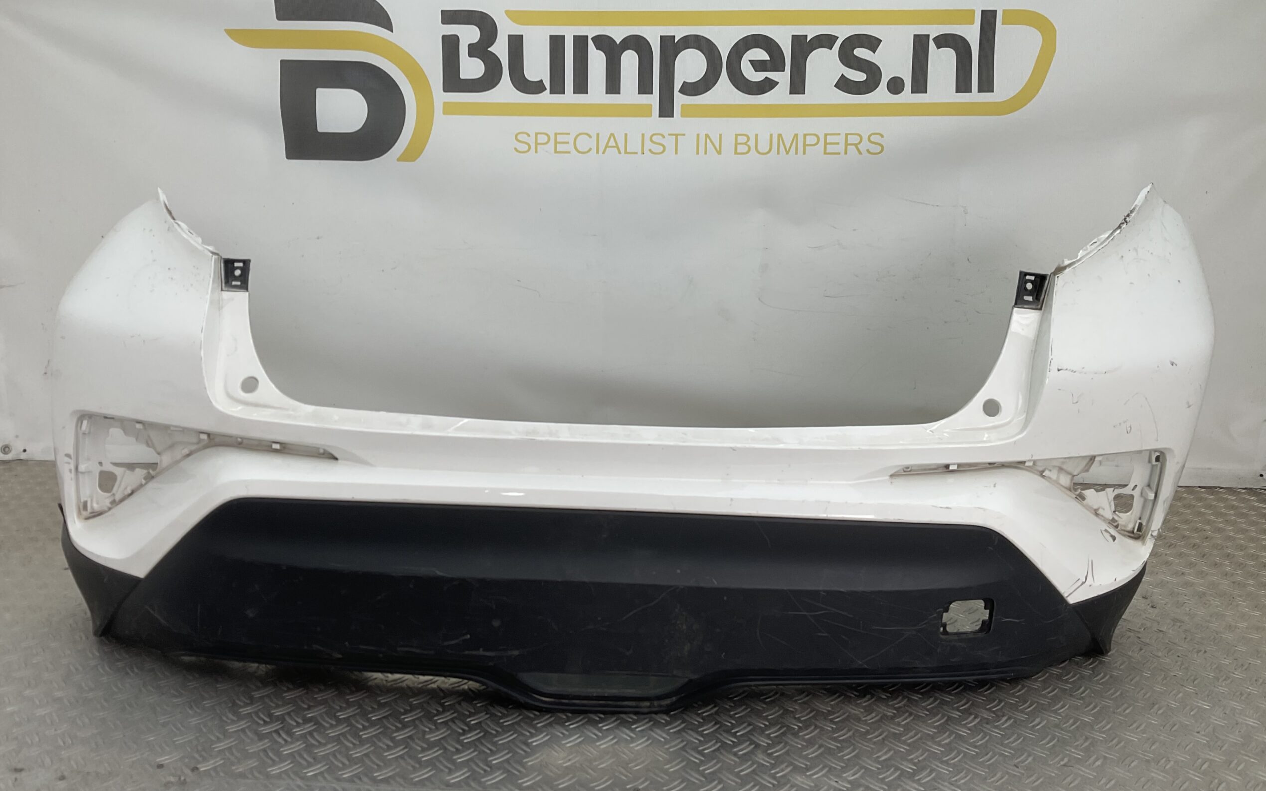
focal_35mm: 31
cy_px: 358
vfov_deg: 40.6
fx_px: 1070
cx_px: 630
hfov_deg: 61.2
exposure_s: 1/198
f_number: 1.8
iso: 16
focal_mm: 3
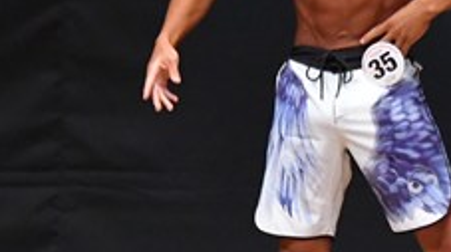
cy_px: 113
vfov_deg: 1.3
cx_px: 351
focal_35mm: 967
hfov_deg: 2.2
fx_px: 11549
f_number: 5.6
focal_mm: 180
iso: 6400
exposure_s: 1/400
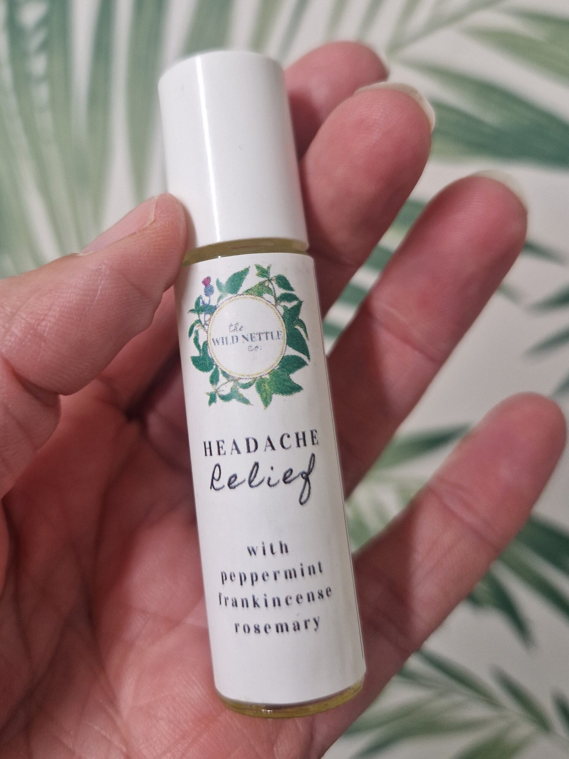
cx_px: 284
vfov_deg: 73.9
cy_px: 380
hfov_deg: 58.9
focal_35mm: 23
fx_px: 504
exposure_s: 1/100
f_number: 1.8
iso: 200
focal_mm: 5.4
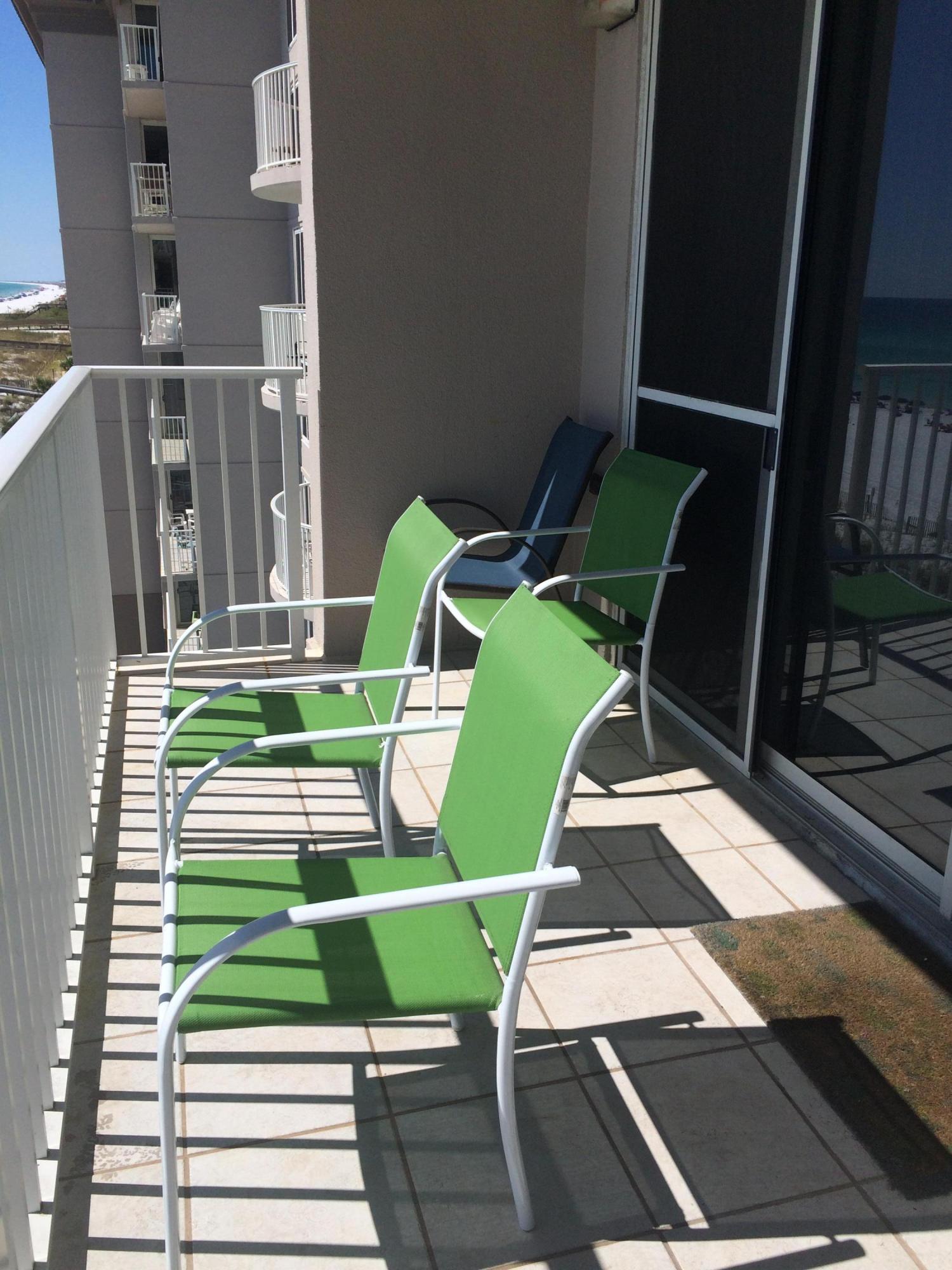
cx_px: 476
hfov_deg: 48.2
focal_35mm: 29
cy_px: 635
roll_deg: -1.0
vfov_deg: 61.7
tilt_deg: -19.2
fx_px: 1063
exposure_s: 1/4566
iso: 32
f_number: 2.2
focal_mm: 4.15
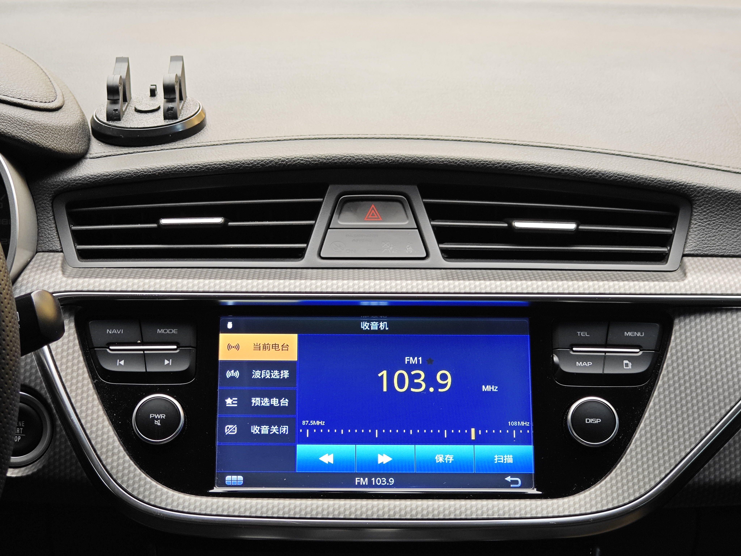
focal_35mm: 75
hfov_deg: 26.0
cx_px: 370
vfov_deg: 19.6
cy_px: 278
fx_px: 1605
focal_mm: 9.87
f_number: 1.8
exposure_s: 1/44.8
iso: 250
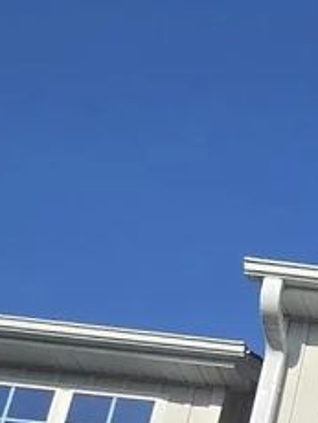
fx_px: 941
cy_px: 534
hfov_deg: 12.1
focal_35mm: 77
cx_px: 888
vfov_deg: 22.8
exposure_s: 1/2593
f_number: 2.2
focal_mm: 2.2
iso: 50
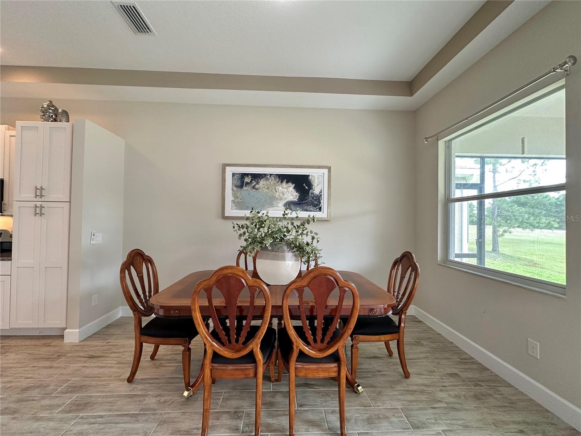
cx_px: 290
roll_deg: -0.5
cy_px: 218
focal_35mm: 14
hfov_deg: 102.1
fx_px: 235
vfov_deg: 85.7
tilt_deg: +1.4
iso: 200
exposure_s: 1/60
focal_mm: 2.22
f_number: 2.2
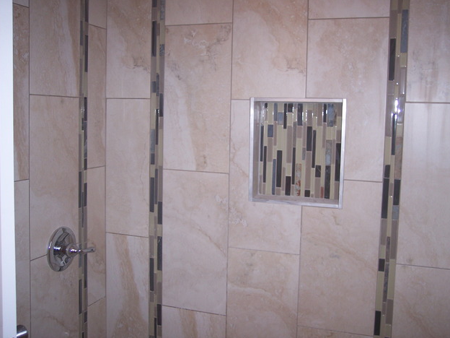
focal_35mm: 40
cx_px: 226
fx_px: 520
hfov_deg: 46.8
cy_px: 167
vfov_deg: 36.0
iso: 100
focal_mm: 8
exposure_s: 1/60
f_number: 2.8
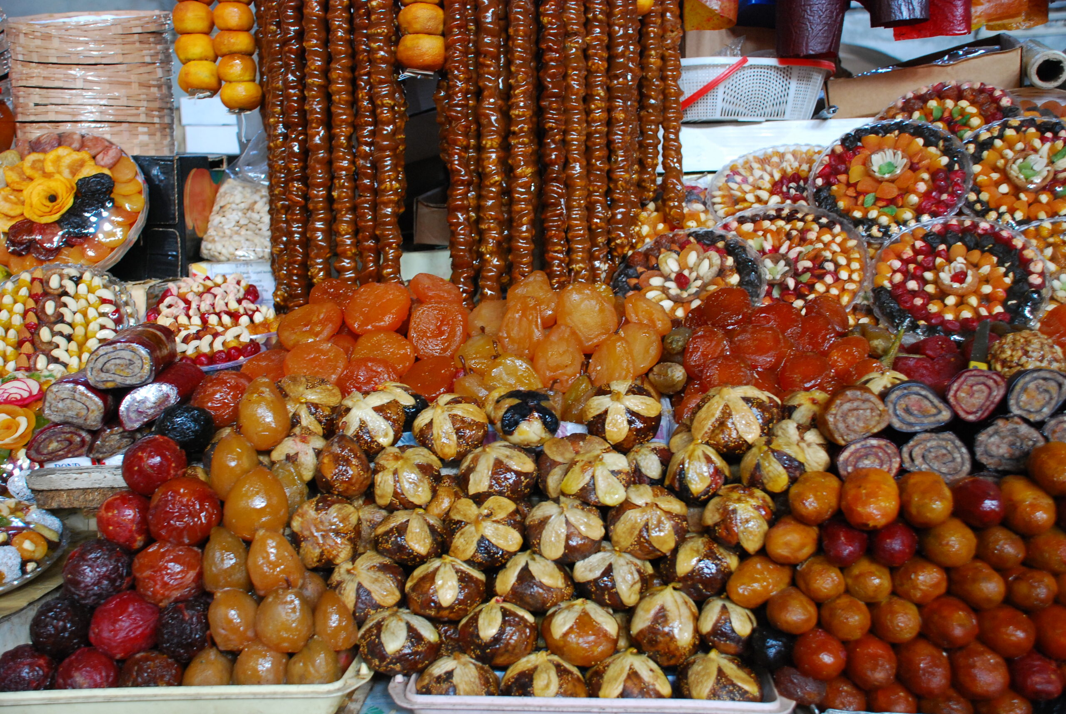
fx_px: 1156
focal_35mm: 39
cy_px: 357
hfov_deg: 49.5
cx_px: 533
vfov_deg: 34.3
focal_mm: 26
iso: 500
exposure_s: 1/30
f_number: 4
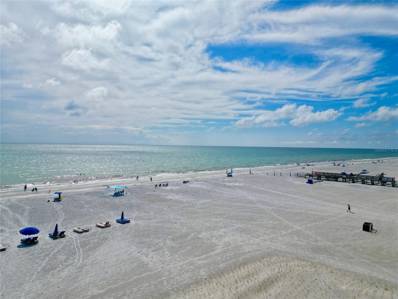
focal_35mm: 24
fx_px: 276
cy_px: 150
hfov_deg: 71.6
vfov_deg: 56.8
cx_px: 199
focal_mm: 6.72
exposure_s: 1/8000
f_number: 1.7
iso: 110
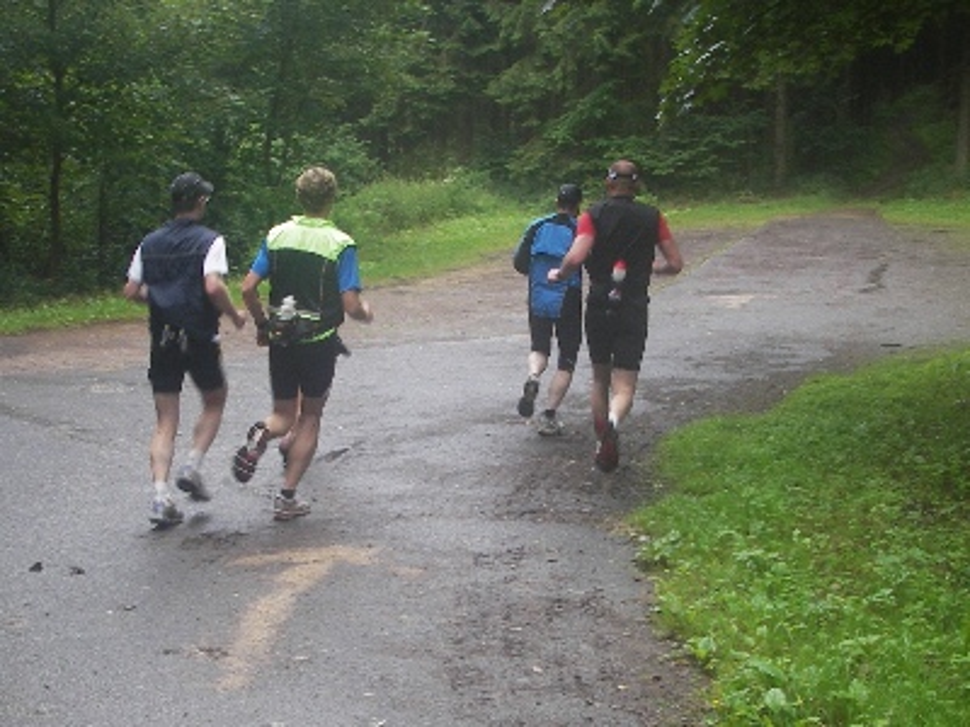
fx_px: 1065
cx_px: 485
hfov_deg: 49.0
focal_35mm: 38
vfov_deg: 37.7
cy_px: 364
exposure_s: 1/40
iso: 50
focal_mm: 6.3
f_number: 3.3
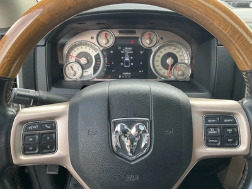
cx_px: 126
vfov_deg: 48.2
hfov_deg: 61.7
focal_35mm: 29
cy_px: 94
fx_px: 211
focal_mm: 3
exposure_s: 1/122
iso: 40
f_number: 1.8
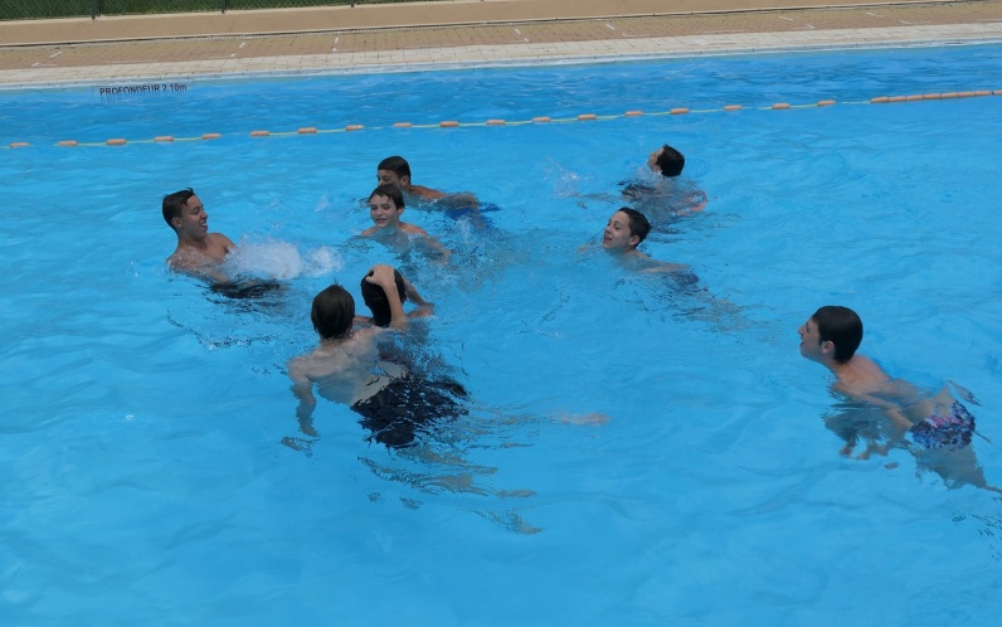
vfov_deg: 26.3
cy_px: 266
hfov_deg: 41.0
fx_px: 1338
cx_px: 502
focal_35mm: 49
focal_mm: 15.6
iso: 125
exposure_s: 1/1600
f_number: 4.5
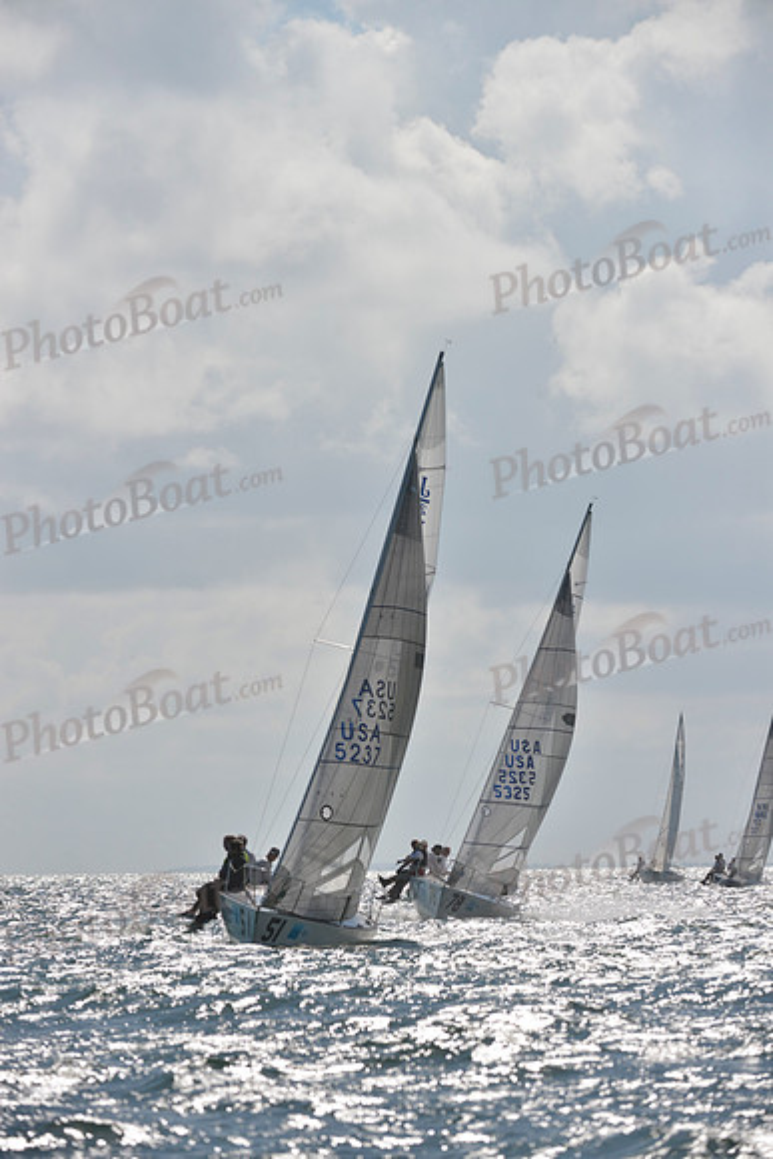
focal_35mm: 220
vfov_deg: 9.4
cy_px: 580
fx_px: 7081
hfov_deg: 6.2
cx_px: 386
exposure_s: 1/2500
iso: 280
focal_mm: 220
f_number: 8
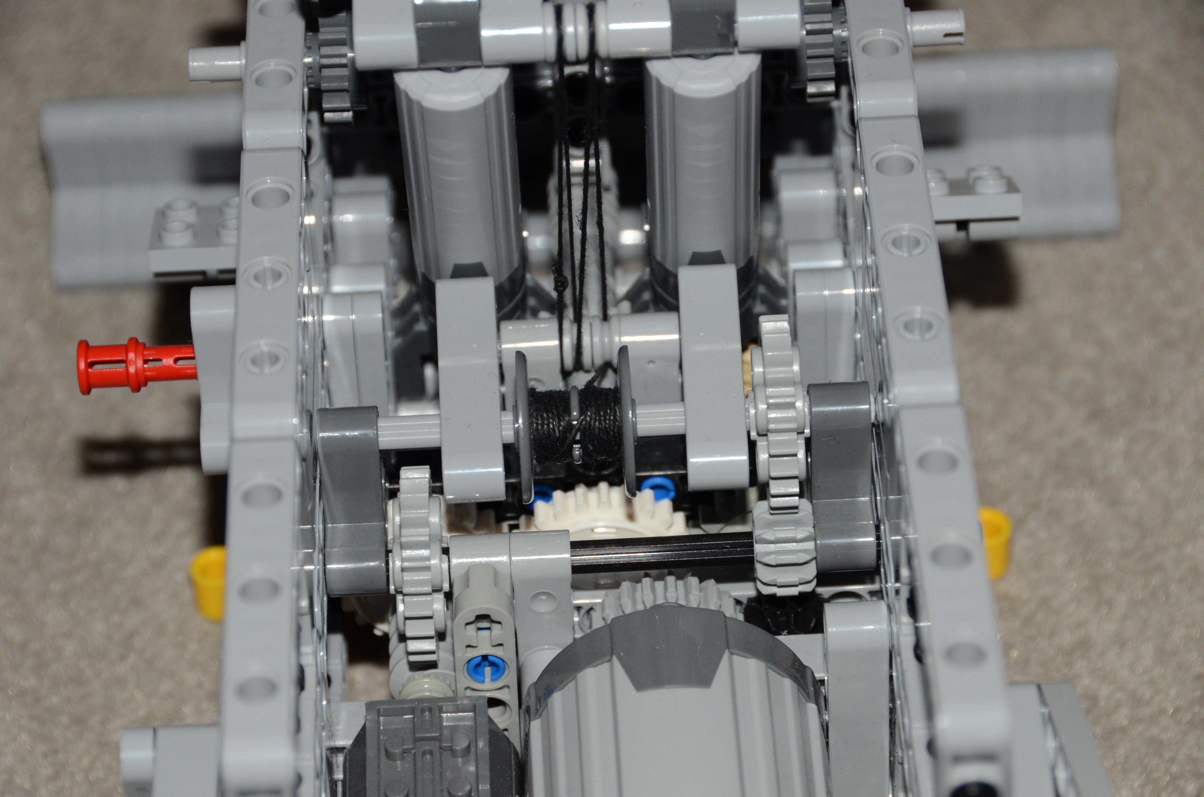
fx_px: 4756
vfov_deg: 9.6
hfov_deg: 14.4
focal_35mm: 142
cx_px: 602
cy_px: 398
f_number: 8
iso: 800
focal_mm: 95
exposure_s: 1/60
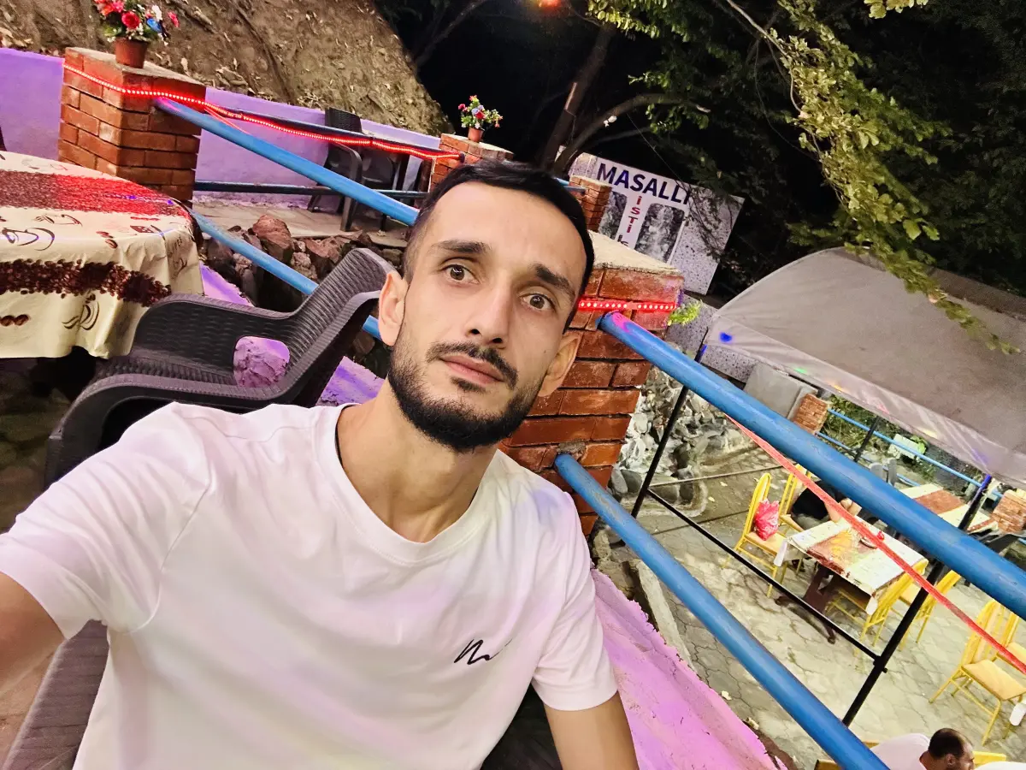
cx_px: 513
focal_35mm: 23
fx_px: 682
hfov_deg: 73.9
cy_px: 385
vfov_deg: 58.9
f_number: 1.9
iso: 320
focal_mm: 2.69
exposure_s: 1/33
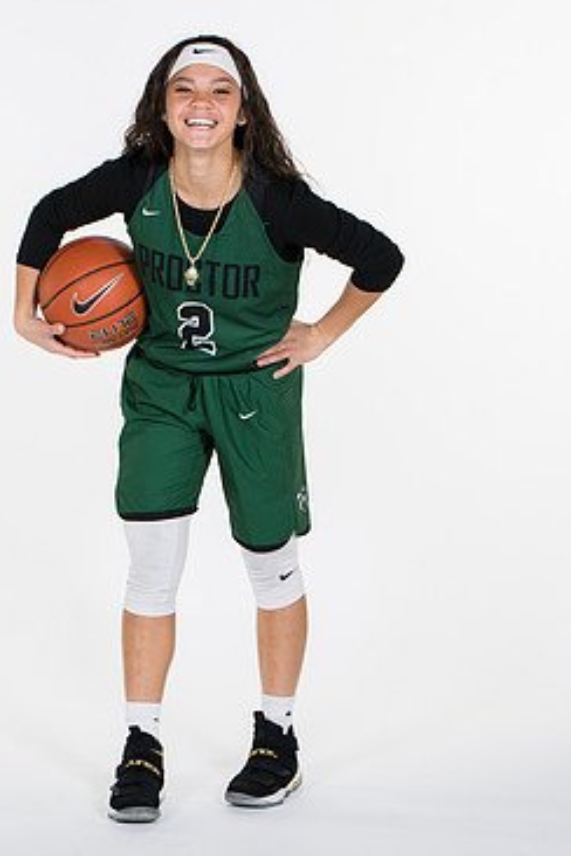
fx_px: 3069
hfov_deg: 10.6
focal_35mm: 129
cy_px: 379
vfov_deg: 15.9
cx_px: 234
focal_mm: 70
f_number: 5.6
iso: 200
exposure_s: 1/160
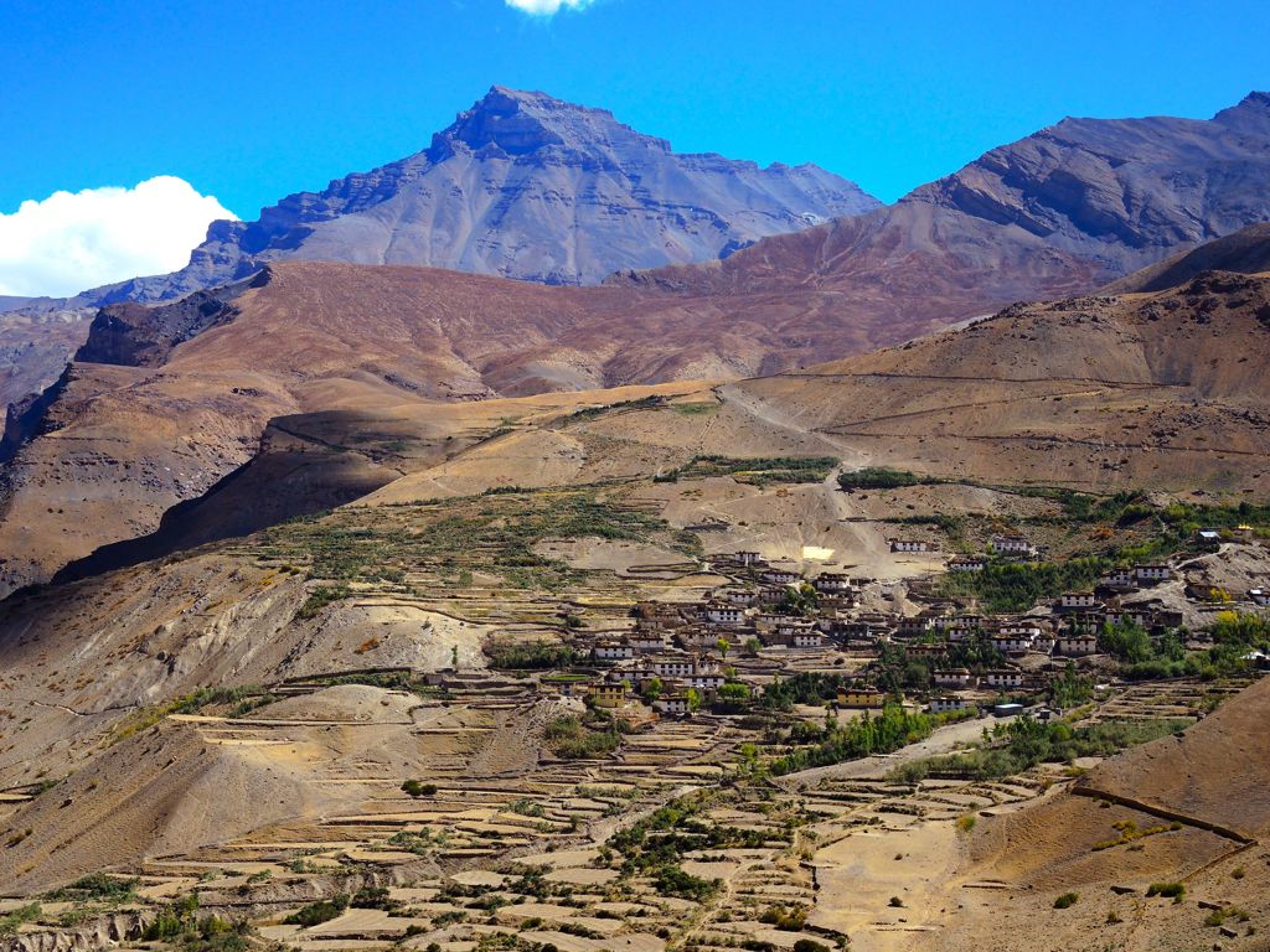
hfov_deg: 33.2
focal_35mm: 58
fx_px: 2128
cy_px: 476
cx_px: 635
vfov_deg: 25.2
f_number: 2.8
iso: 80
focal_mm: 12.5
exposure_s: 1/1600
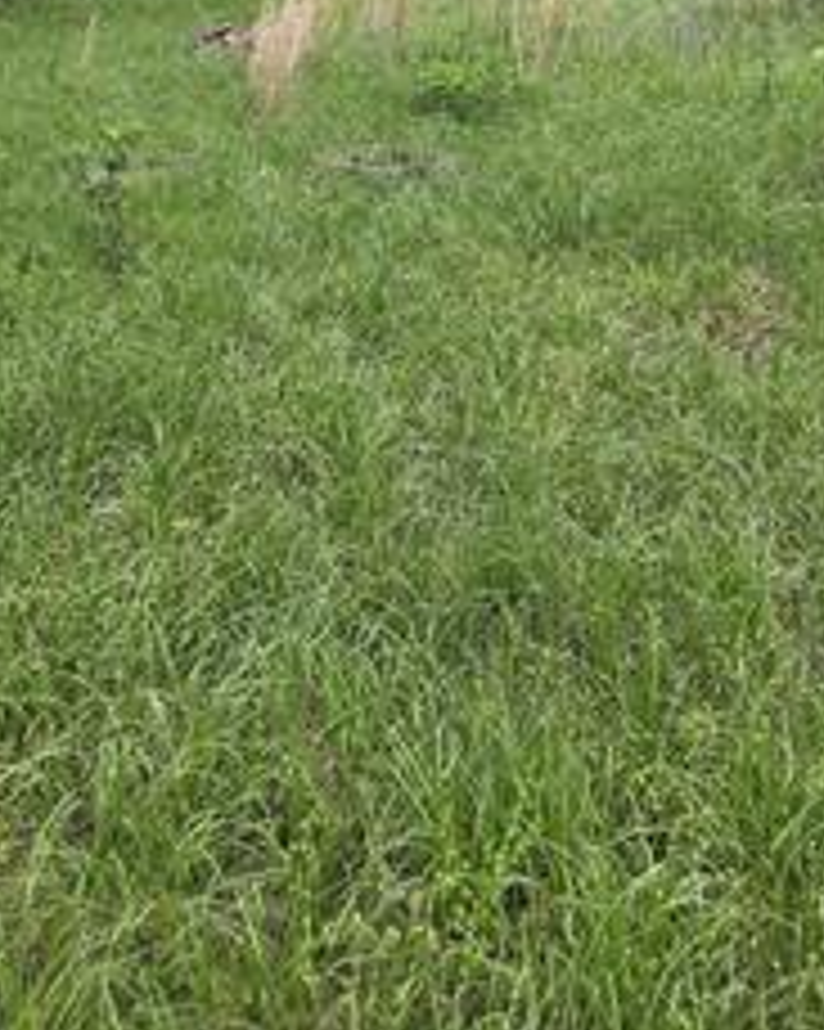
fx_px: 1434
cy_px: -45
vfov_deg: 35.1
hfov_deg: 32.0
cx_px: 500
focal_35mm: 47
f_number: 1.8
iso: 32
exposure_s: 1/563
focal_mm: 5.4
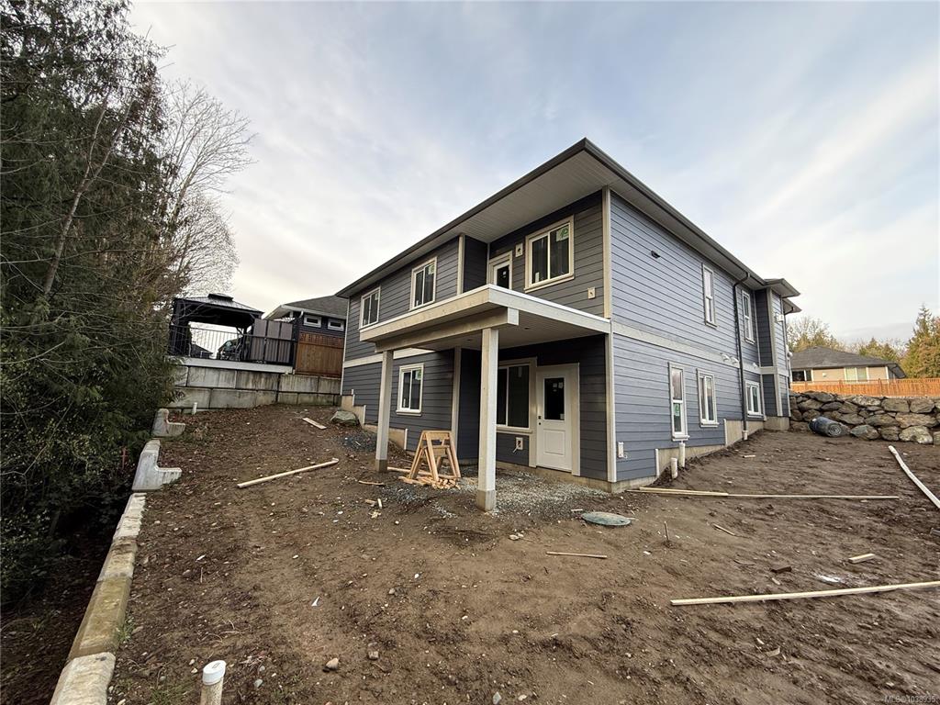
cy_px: 352
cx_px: 470
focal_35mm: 14
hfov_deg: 102.1
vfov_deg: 85.7
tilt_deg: +8.6
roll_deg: -1.8
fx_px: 380
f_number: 2.2
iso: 64
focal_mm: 2.22
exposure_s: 1/216
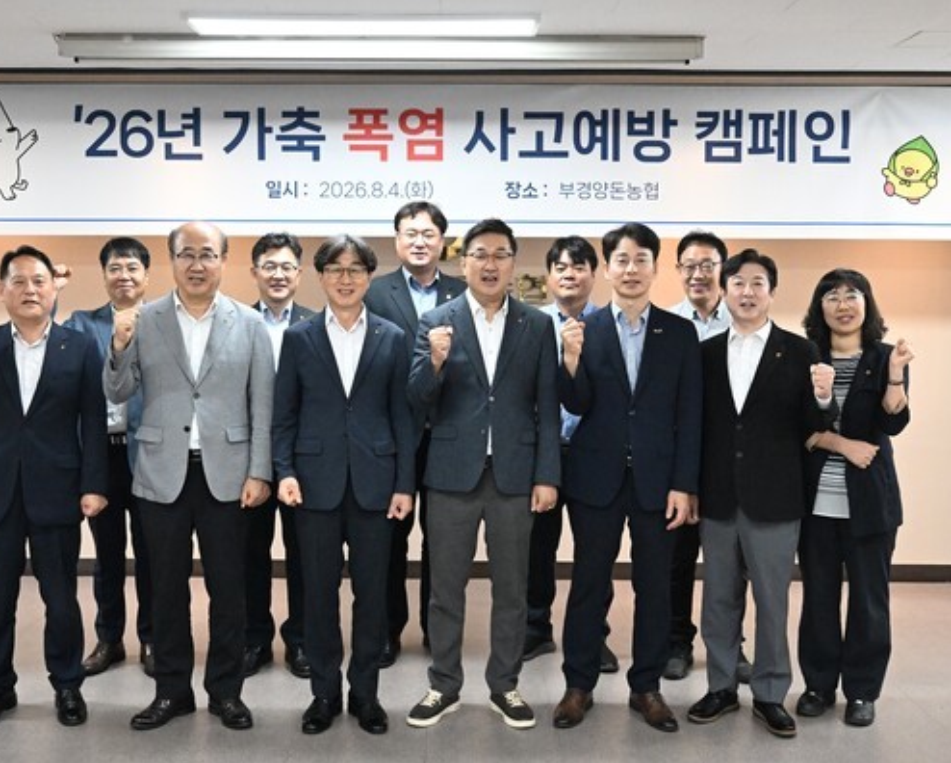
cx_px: 427
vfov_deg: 36.5
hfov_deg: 44.7
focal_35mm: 41
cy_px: 380
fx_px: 1155
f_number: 2.8
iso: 8000
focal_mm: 24
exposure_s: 1/800
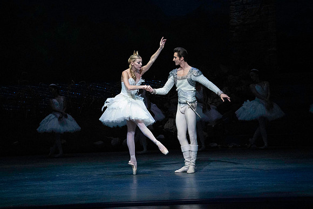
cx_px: 156
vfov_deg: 6.9
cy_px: 104
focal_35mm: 200
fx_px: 1739
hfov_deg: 10.3
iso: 25600
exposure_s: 1/400
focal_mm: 200
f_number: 5
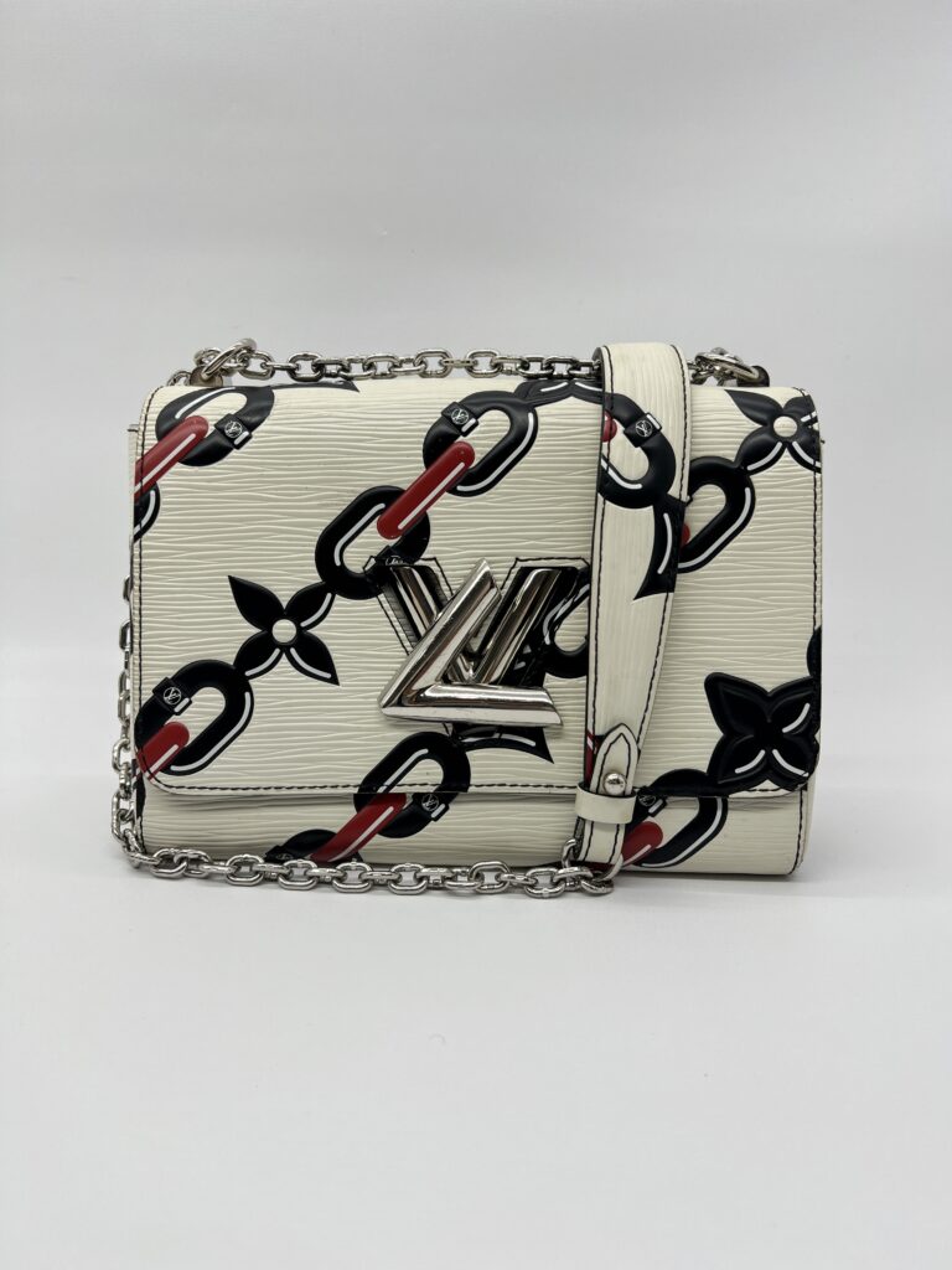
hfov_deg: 53.1
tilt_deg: -10.1
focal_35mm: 26
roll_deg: -1.4
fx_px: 953
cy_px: 635
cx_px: 476
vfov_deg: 67.3
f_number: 1.5
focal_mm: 5.7
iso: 40
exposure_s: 1/187
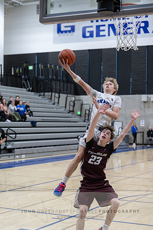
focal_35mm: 72
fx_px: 459
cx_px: 76
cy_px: 115
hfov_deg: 18.9
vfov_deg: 28.1
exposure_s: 1/1000
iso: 6400
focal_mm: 72
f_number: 2.8
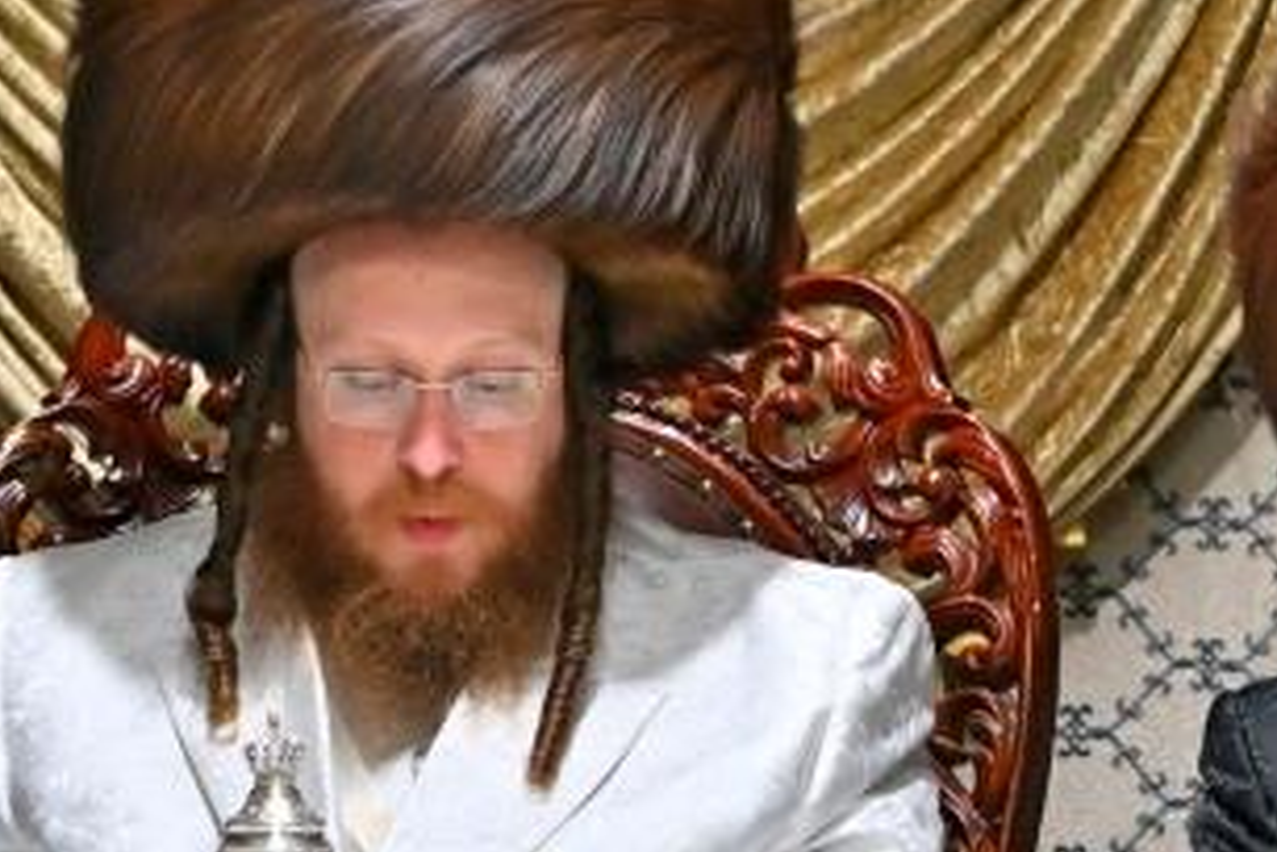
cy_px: 612
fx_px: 21388
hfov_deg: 3.4
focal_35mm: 603
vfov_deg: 2.3
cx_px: 530
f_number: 4
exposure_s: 1/200
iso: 400
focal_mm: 120
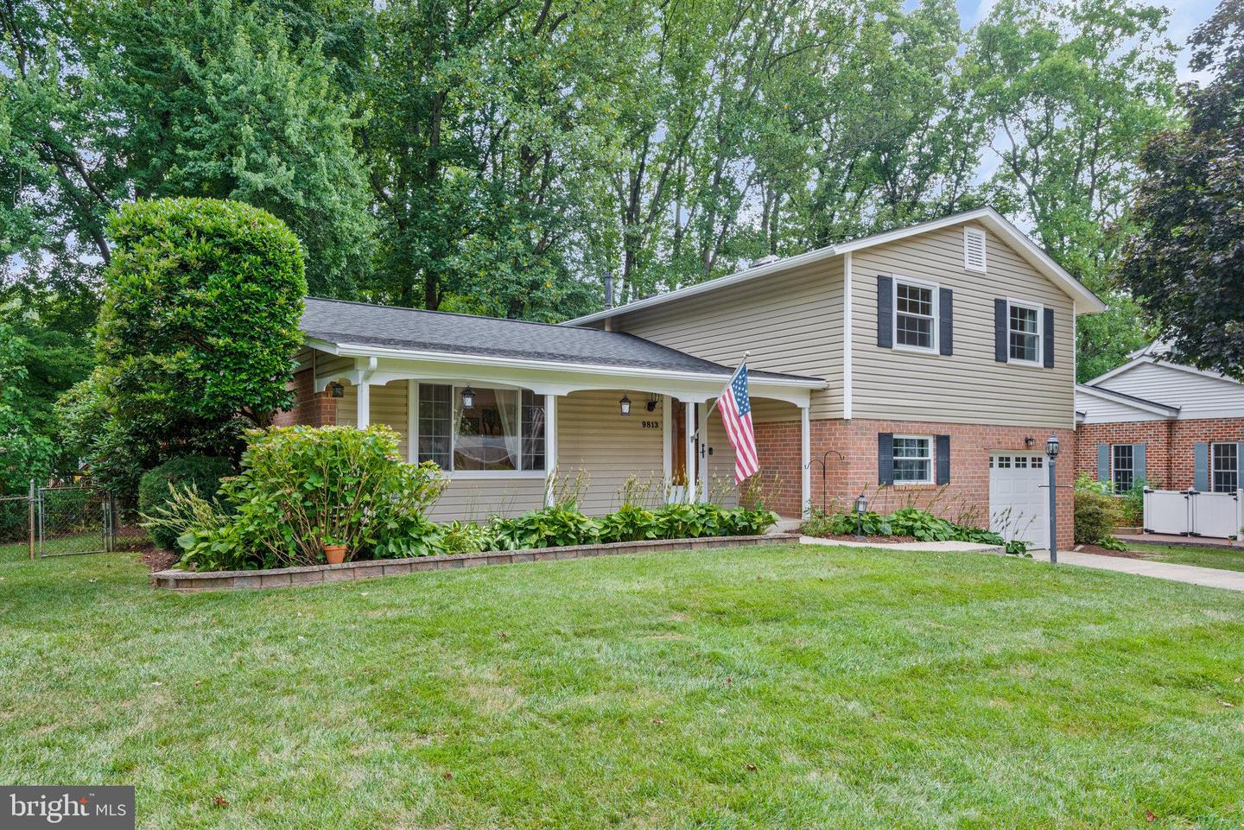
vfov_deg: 57.3
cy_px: 415
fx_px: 760
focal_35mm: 22
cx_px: 622
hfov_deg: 78.6
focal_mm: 22
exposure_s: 1/250
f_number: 8
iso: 640
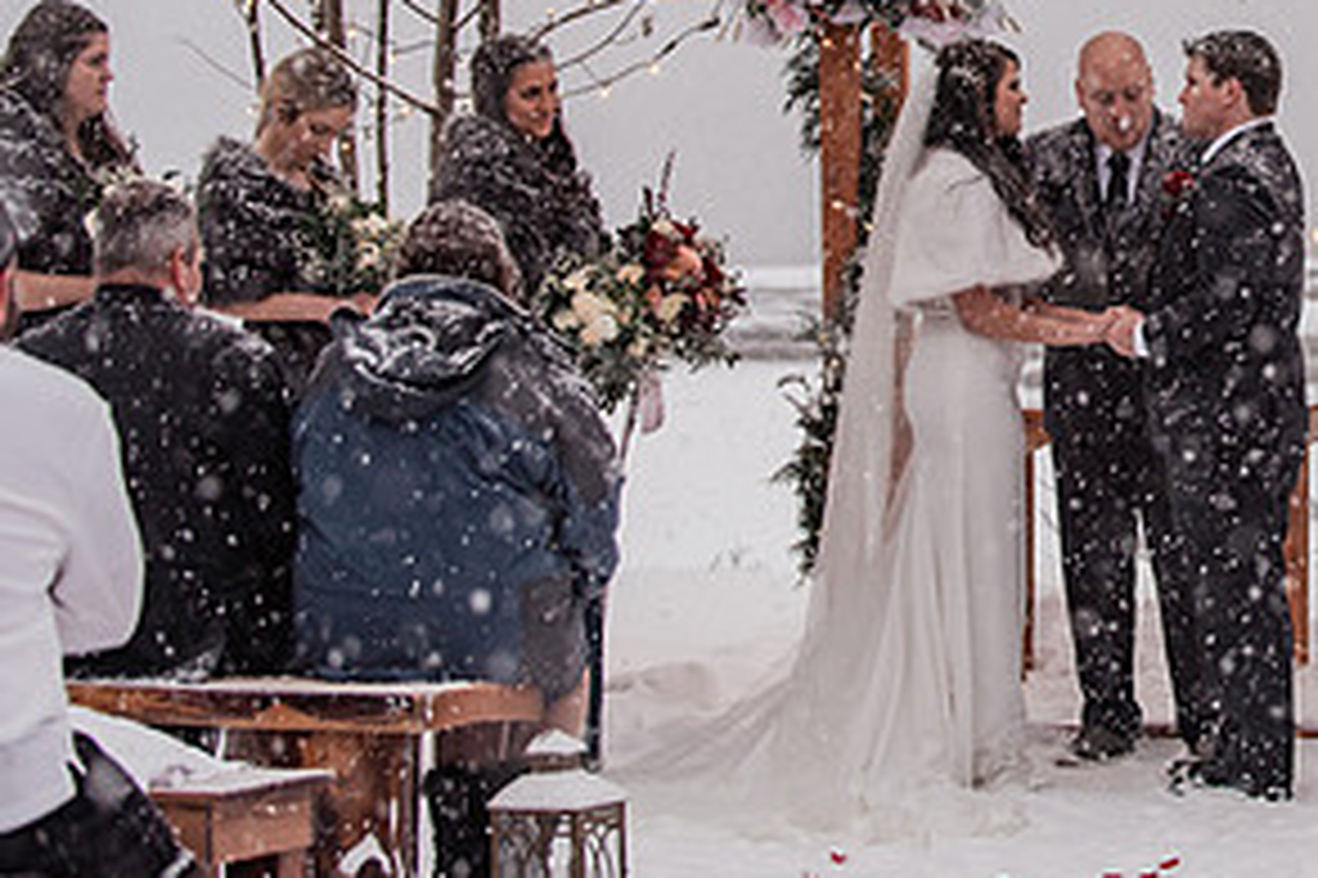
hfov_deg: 14.3
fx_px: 5196
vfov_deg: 9.6
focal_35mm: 142
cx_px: 1233
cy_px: 88
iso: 100
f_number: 3.2
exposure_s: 1/160
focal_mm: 70
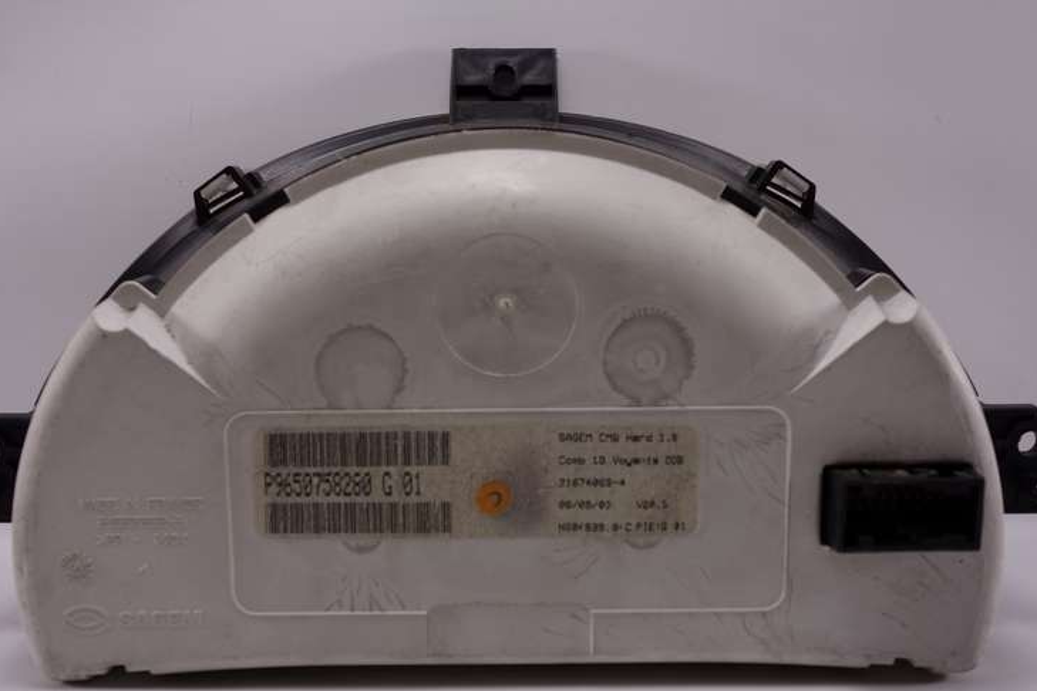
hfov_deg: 43.6
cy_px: 387
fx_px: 1296
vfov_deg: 29.8
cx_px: 509
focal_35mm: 45
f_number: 3.5
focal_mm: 14.75
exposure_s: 1/100
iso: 125
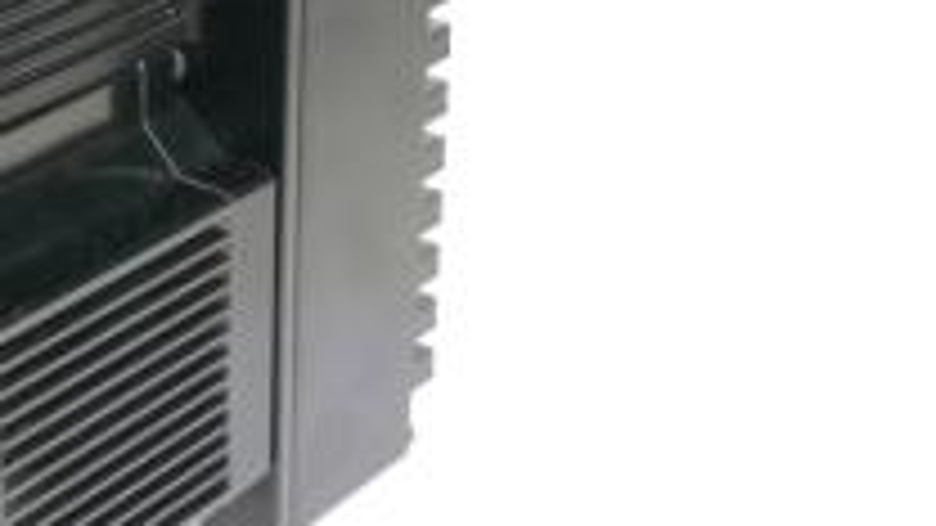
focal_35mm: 82
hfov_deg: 25.0
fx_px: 2035
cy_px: 162
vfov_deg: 14.7
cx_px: 72
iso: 100
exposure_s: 1/5
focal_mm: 7.4
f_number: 10
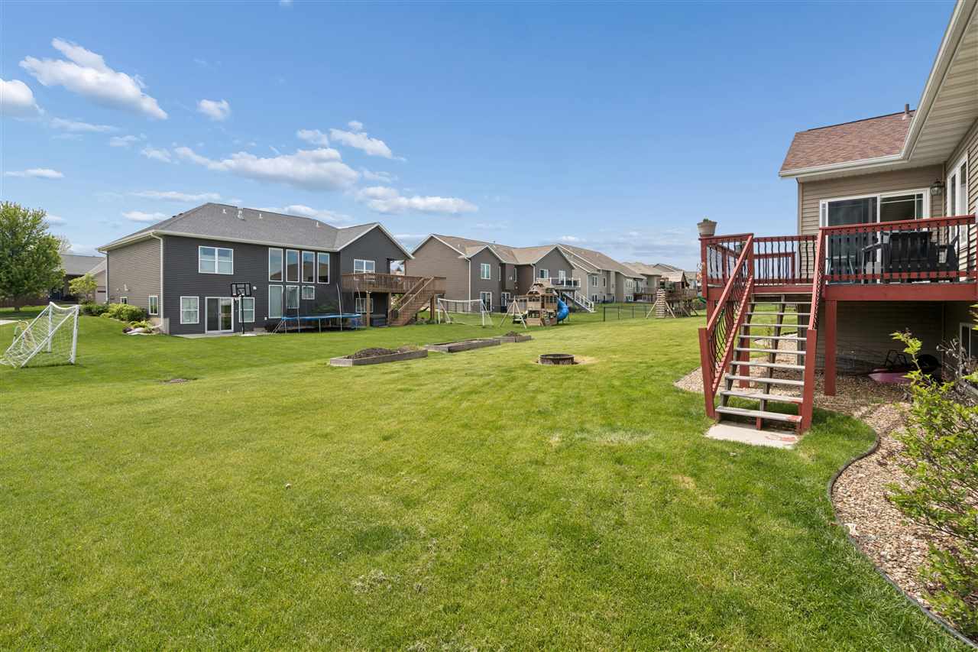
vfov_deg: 73.7
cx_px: 489
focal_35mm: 16
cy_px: 326
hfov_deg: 96.7
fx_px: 435
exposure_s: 1/800
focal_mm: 16
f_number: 10
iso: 400
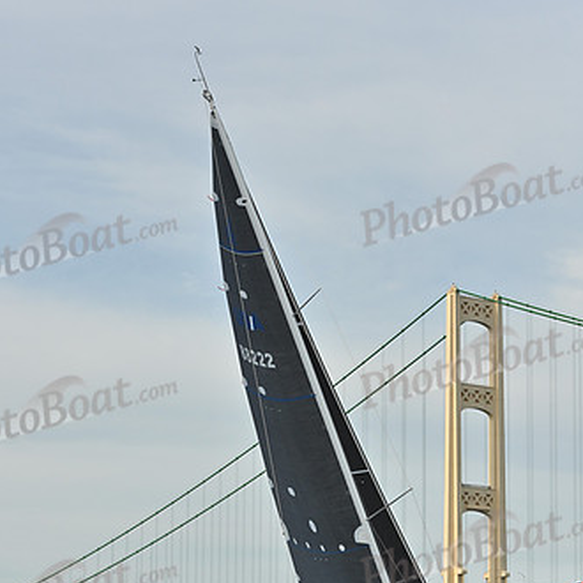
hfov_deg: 15.6
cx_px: 269
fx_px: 2134
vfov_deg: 15.4
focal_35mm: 112
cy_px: 481
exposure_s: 1/1000
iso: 320
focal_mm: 75
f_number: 8
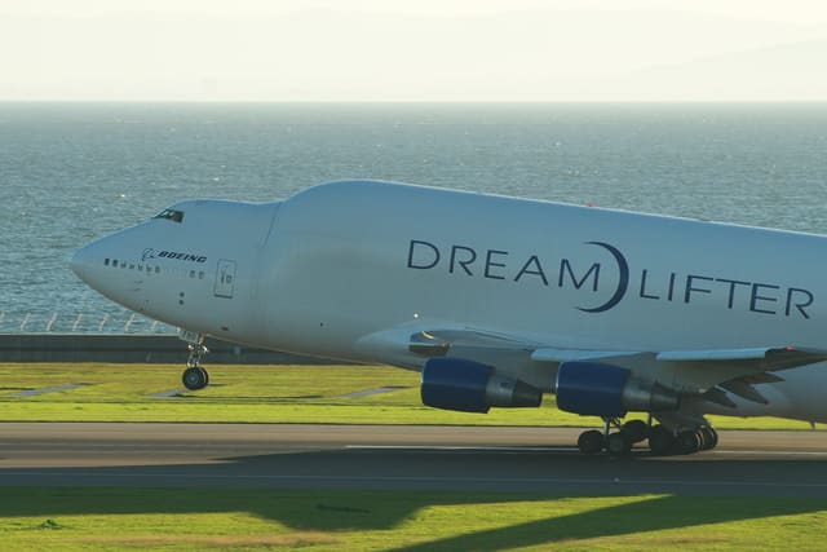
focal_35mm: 330
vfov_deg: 4.2
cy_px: 276
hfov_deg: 6.2
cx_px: 414
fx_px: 7582
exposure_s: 1/640
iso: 200
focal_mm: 220
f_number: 8
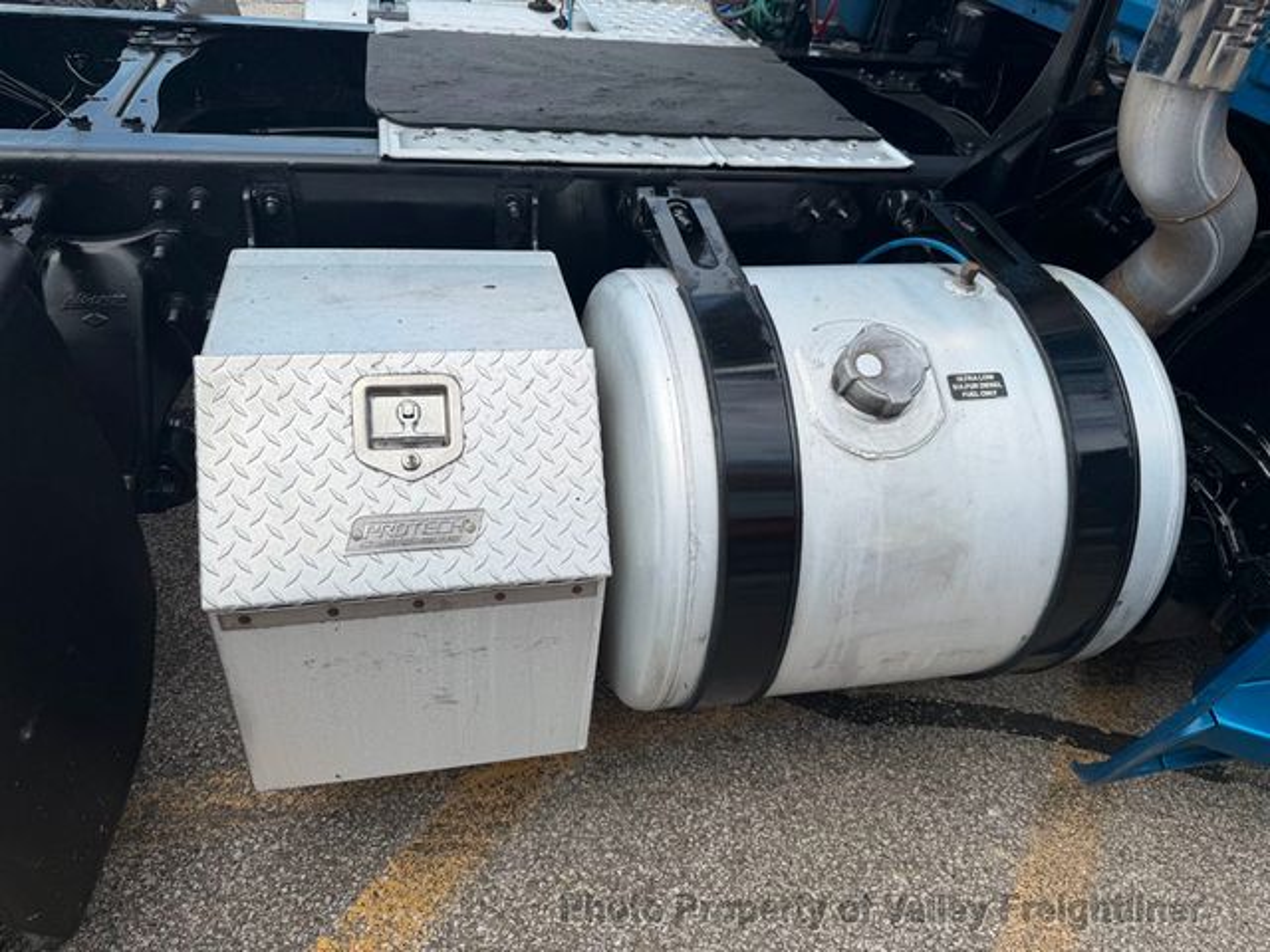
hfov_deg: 71.6
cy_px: 476
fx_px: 881
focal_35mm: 24
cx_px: 635
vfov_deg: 56.8
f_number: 1.78
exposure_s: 1/4673
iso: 80
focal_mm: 6.76
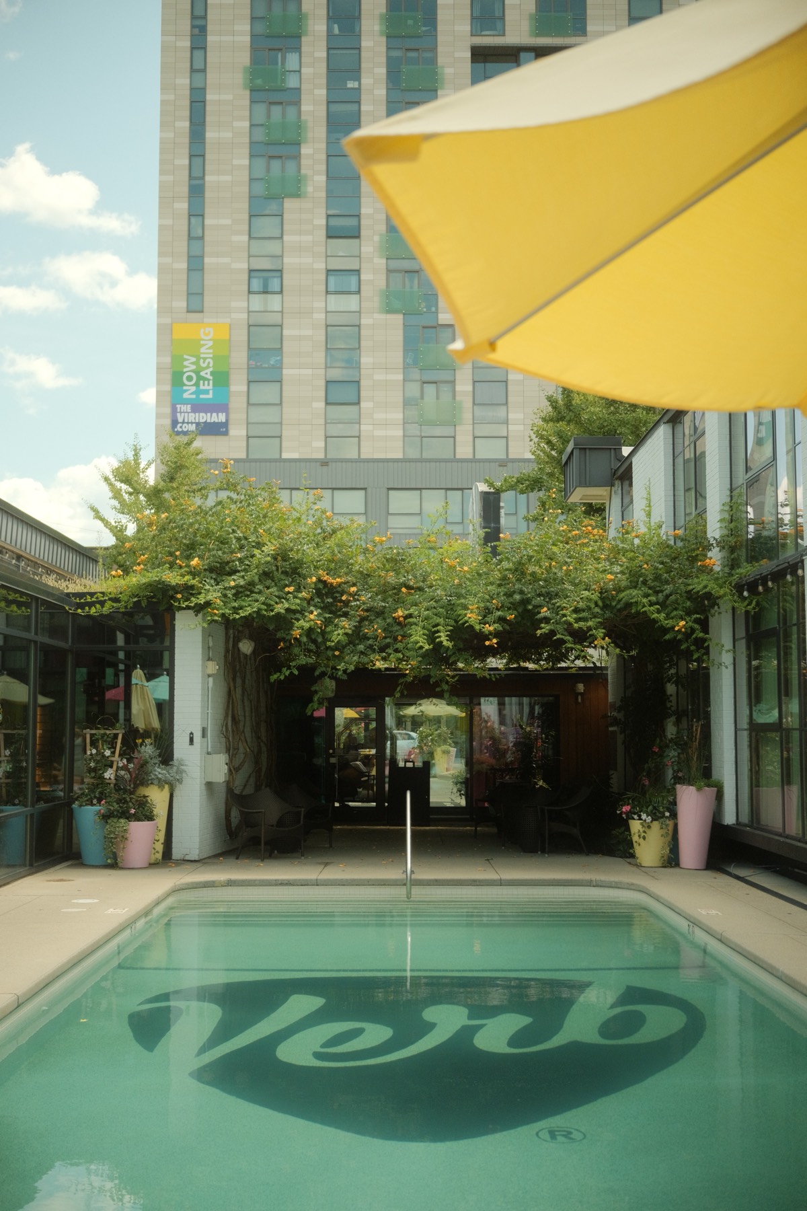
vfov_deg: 47.4
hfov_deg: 32.6
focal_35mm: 41
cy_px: 606
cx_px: 404
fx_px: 1379
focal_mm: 27
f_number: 2.8
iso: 1250
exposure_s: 1/4000
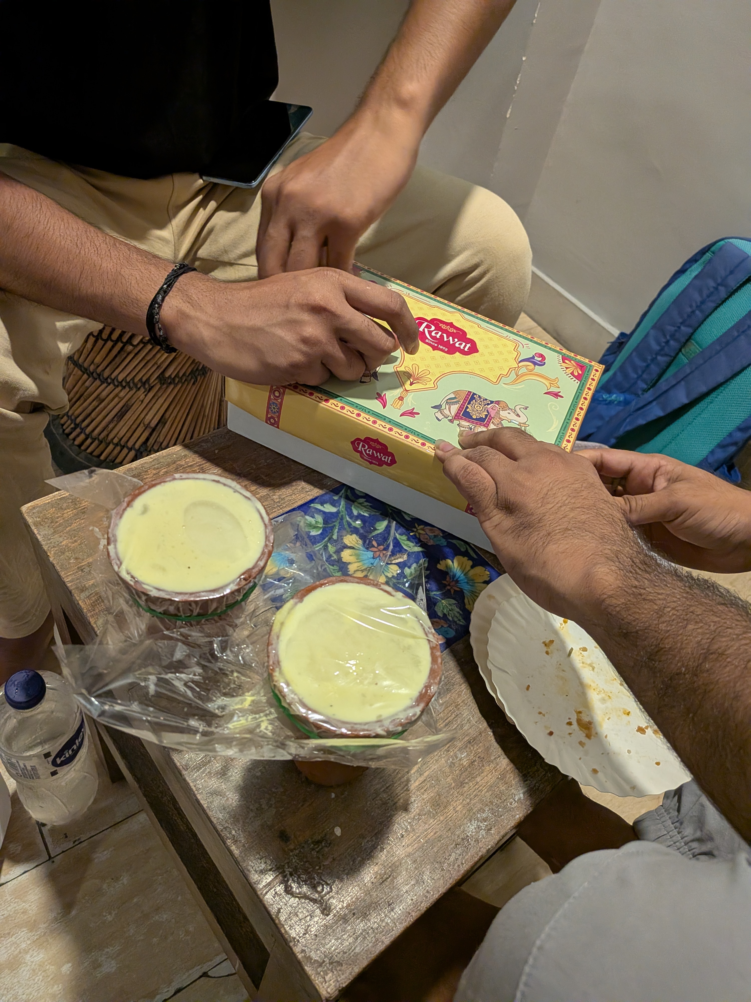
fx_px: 694
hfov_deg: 56.8
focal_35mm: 24
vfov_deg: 71.6
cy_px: 501
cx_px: 376
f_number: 1.7
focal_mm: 4.53
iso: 50
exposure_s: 1/50
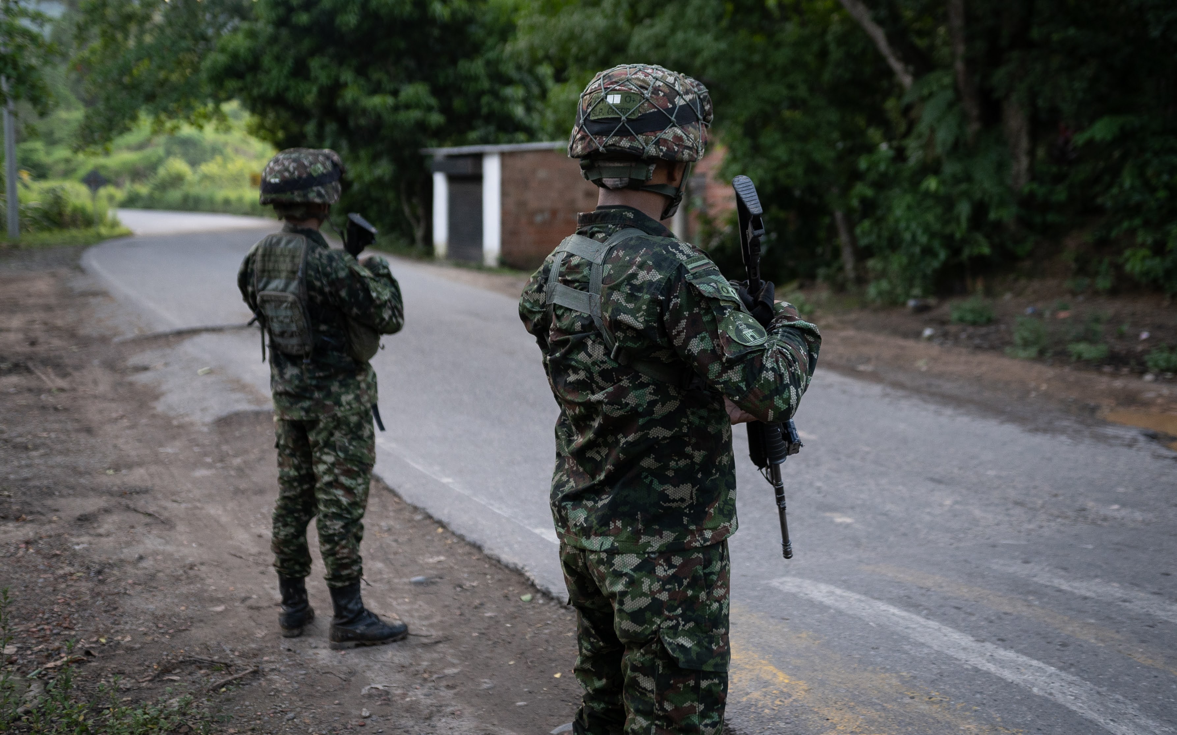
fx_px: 1297
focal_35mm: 40
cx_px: 648
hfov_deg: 48.7
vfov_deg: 31.6
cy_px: 324
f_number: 1.8
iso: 500
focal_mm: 24
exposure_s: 1/500
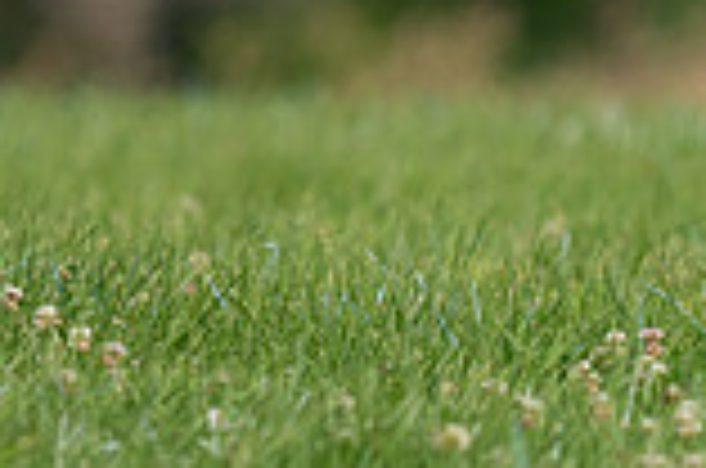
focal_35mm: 1552
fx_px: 30375
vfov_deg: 0.9
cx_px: 36
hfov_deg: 1.3
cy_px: -241
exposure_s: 1/4000
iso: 640
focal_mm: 419
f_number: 6.3
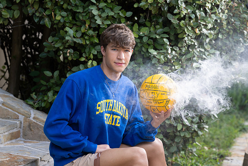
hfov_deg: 21.5
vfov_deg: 14.4
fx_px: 655
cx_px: 124
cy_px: 83
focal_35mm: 95
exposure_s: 1/200
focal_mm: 95
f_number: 4.5
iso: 100
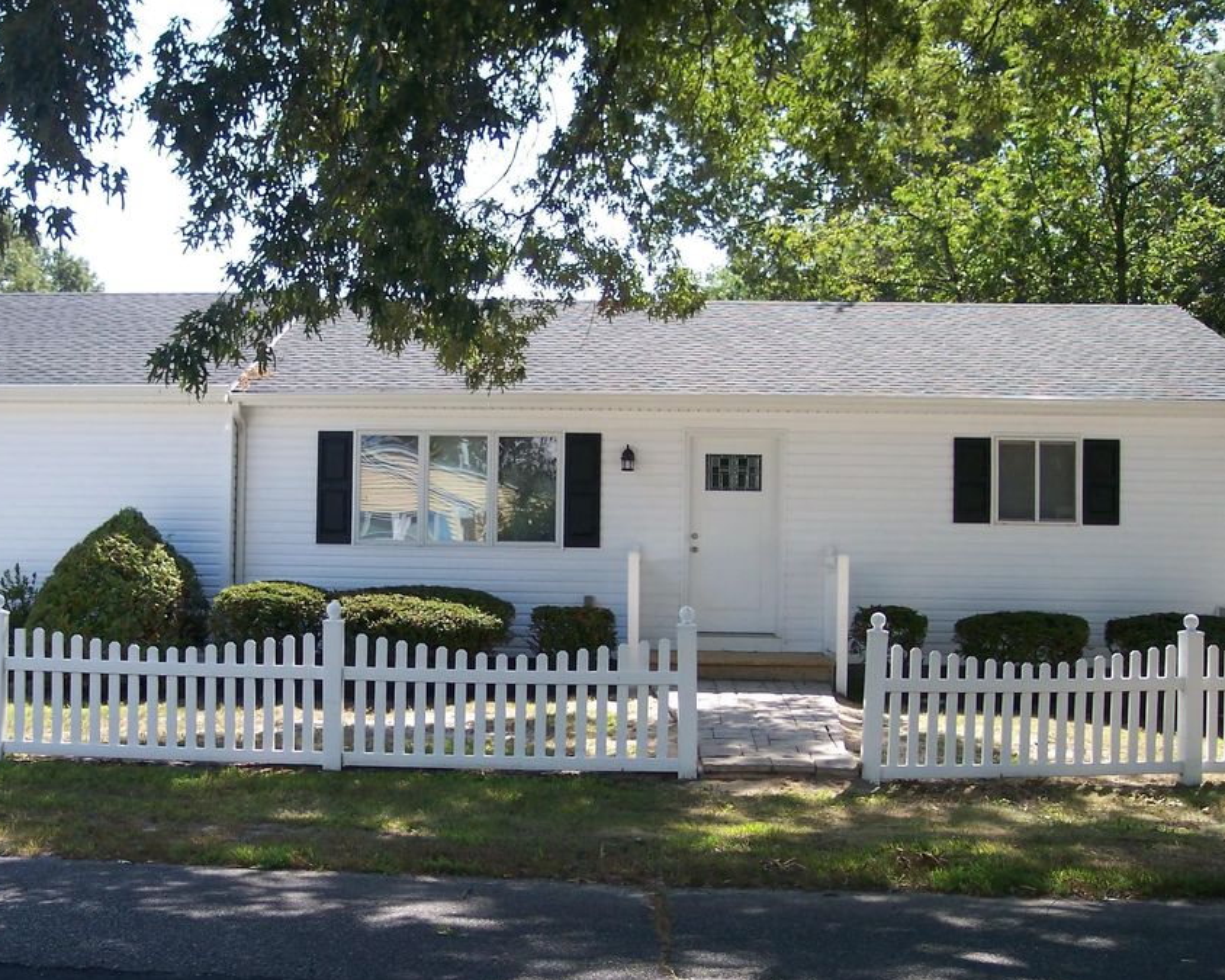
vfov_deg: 33.4
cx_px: 515
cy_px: 510
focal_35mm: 45
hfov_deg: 41.0
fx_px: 1631
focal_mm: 8
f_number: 2.8
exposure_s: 1/700
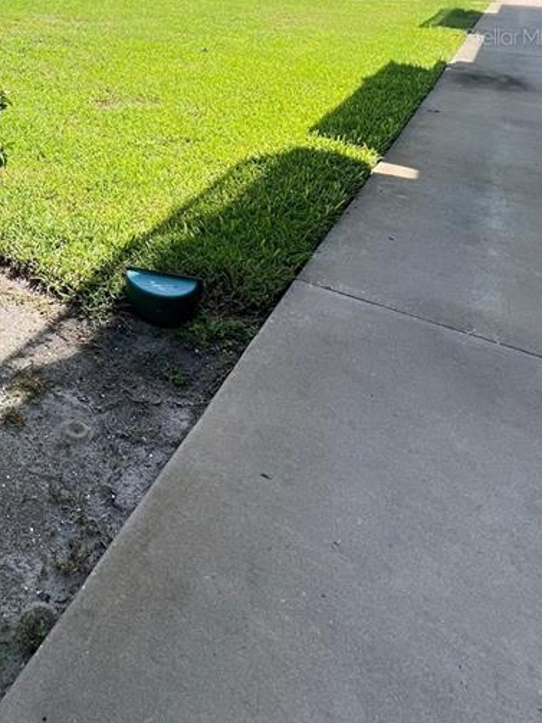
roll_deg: -2.4
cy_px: 36
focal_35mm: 31
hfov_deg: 36.7
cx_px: -82
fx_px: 647
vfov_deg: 49.9
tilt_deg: -10.6
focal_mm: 1.57
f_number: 1.8
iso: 32
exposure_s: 1/402
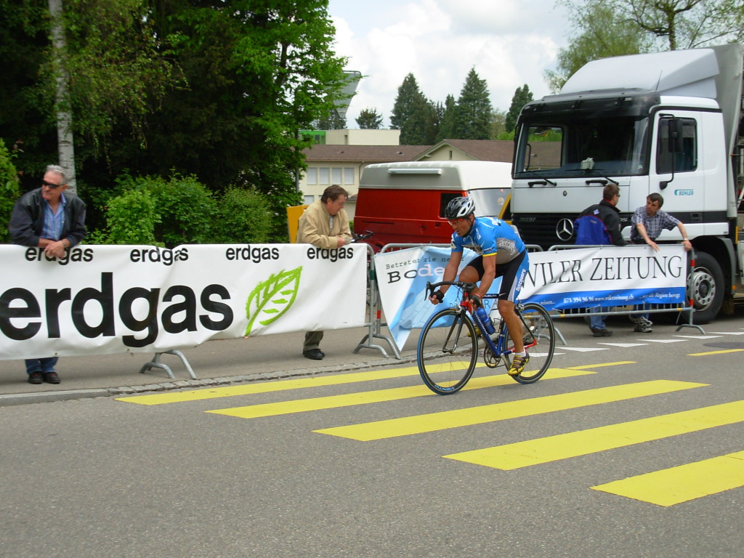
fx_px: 1376
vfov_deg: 22.9
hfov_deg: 30.3
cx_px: 372
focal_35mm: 64
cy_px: 279
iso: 50
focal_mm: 10.5
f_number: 3.4
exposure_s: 1/542
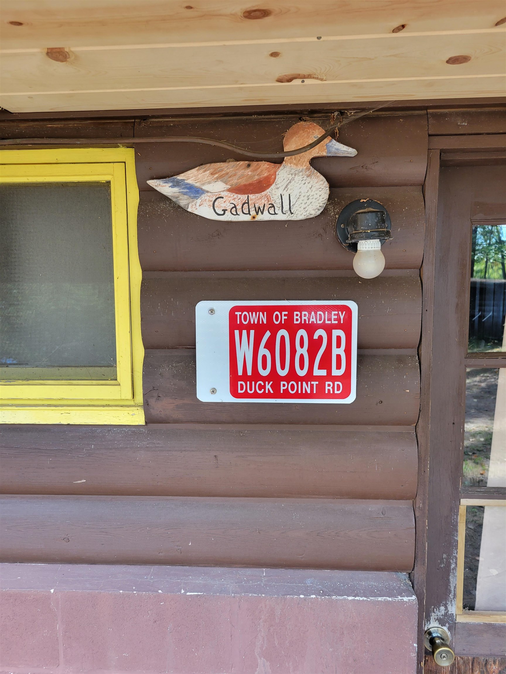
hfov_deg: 53.1
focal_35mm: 26
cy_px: 337
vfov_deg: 67.3
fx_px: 507
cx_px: 253
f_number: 1.8
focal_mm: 5.4
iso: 125
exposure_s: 1/120
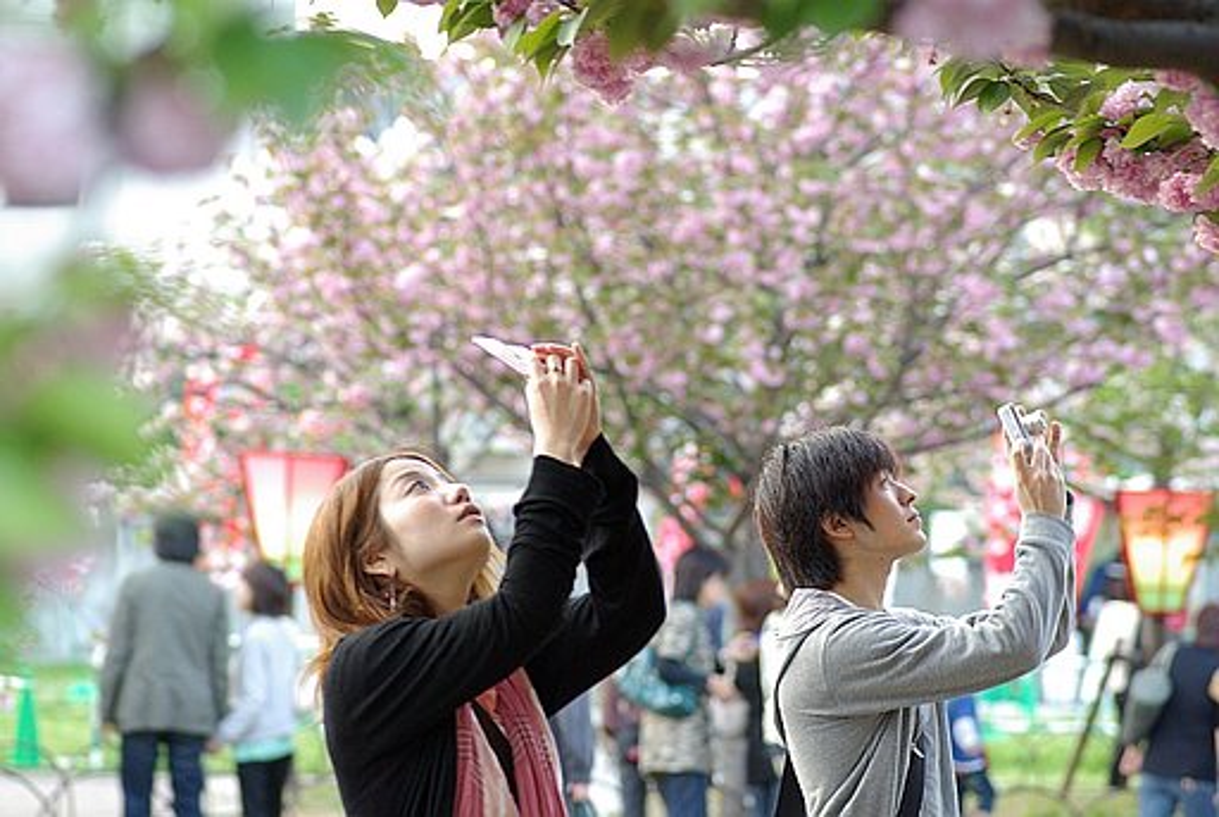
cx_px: 610
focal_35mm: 150
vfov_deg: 9.2
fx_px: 5086
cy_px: 408
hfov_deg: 13.7
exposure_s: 1/45
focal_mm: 100
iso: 400
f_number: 4.5
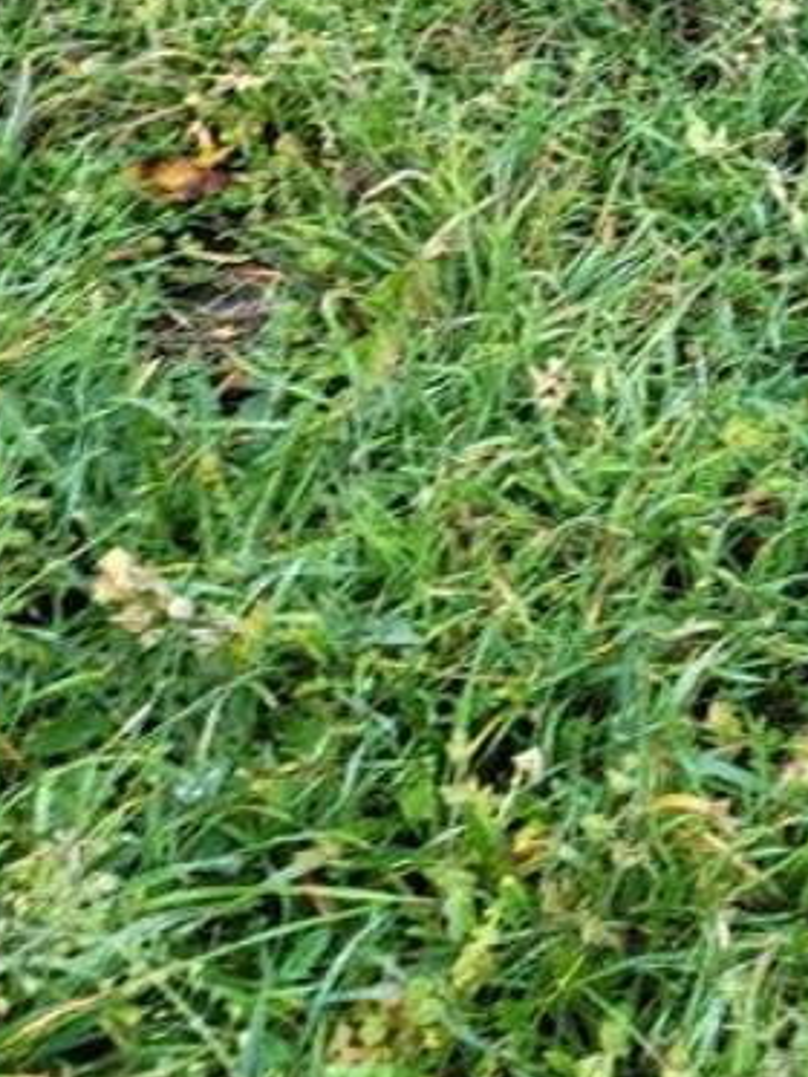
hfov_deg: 14.5
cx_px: 1307
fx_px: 2893
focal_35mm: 93
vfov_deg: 18.4
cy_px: -588
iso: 50
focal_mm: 5.4
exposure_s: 1/100
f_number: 1.8
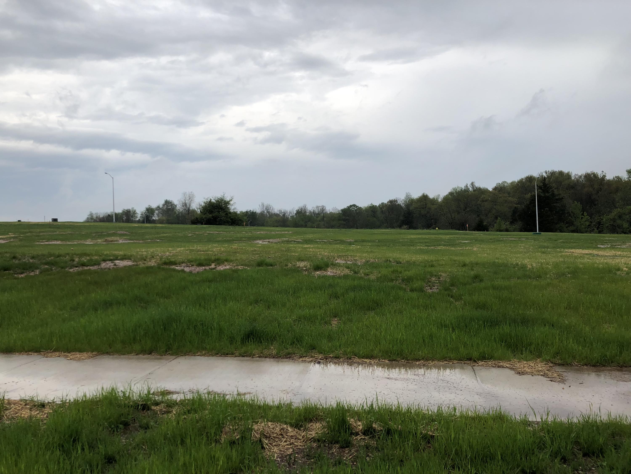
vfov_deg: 49.7
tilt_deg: +1.2
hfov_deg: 63.4
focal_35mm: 28
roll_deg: +2.5
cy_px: 237
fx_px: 510
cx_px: 316
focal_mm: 4
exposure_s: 1/857
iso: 20
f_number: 1.8
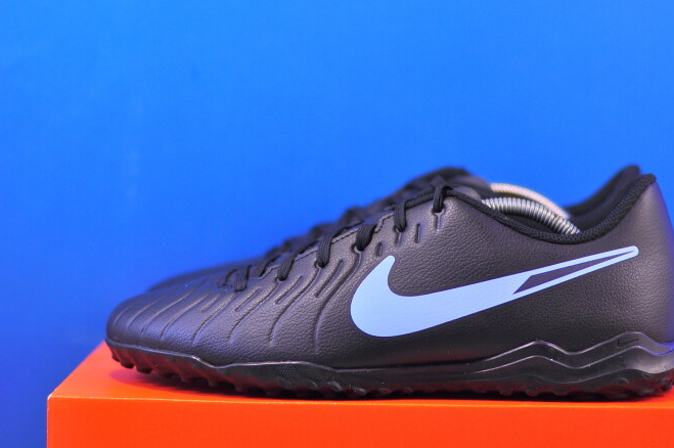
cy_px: 186
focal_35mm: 91
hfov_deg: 22.4
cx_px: 389
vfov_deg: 15.0
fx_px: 1702
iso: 250
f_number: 2
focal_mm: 50
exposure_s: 1/320
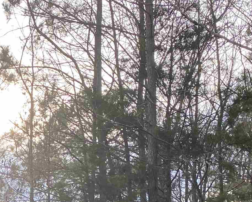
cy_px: 298
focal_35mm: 85
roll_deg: -0.4
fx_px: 634
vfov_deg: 16.5
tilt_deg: +3.1
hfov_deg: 20.8
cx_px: -61
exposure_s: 1/495
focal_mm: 4.25
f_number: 1.8
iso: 32
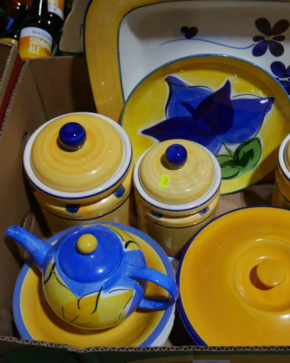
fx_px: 504
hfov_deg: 31.9
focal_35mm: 47
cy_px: 182
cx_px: 187
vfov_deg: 39.5
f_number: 4
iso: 200
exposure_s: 1/125
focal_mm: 18
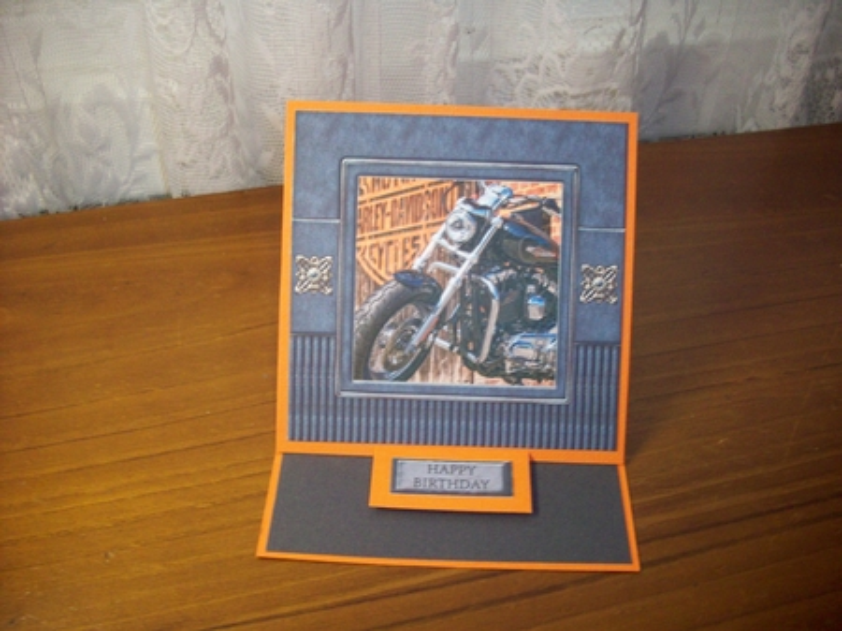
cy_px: 316
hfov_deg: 50.2
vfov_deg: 38.6
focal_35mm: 37
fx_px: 900
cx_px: 421
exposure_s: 1/45
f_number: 2.8
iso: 160
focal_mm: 6.2
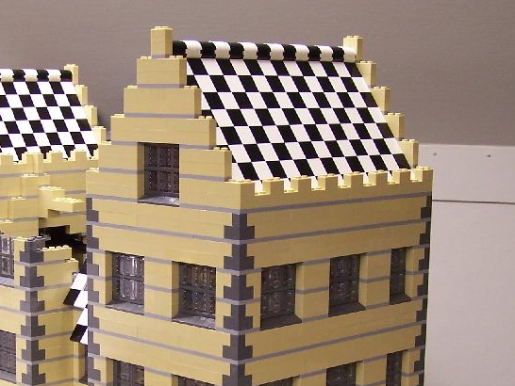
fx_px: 1116
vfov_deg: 19.4
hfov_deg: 25.8
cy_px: 335
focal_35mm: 75
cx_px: 164
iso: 80
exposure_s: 1/6
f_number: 2.8
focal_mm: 6.7
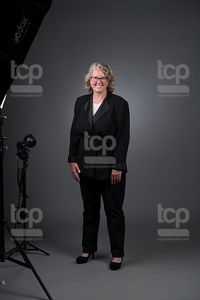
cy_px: 150
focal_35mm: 80
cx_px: 100
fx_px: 667
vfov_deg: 25.4
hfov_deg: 17.1
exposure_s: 1/250
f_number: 5.6
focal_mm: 80
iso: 160
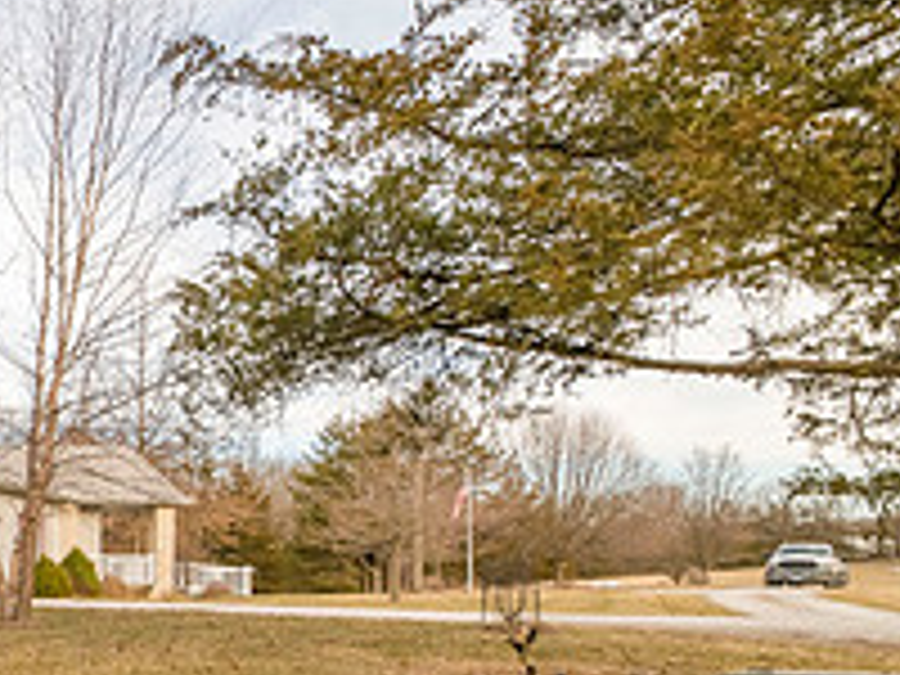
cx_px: -382
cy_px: 619
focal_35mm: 39
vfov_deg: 34.6
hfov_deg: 31.0
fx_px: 1014
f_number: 5
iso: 400
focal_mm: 14
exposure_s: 1/800
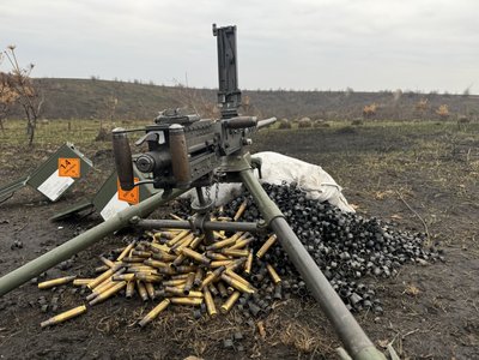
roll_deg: -2.7
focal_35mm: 24
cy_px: 180
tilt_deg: -15.0
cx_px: 240
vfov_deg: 56.8
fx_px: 332
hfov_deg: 71.6
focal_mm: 6.76
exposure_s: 1/392
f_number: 1.78
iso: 80
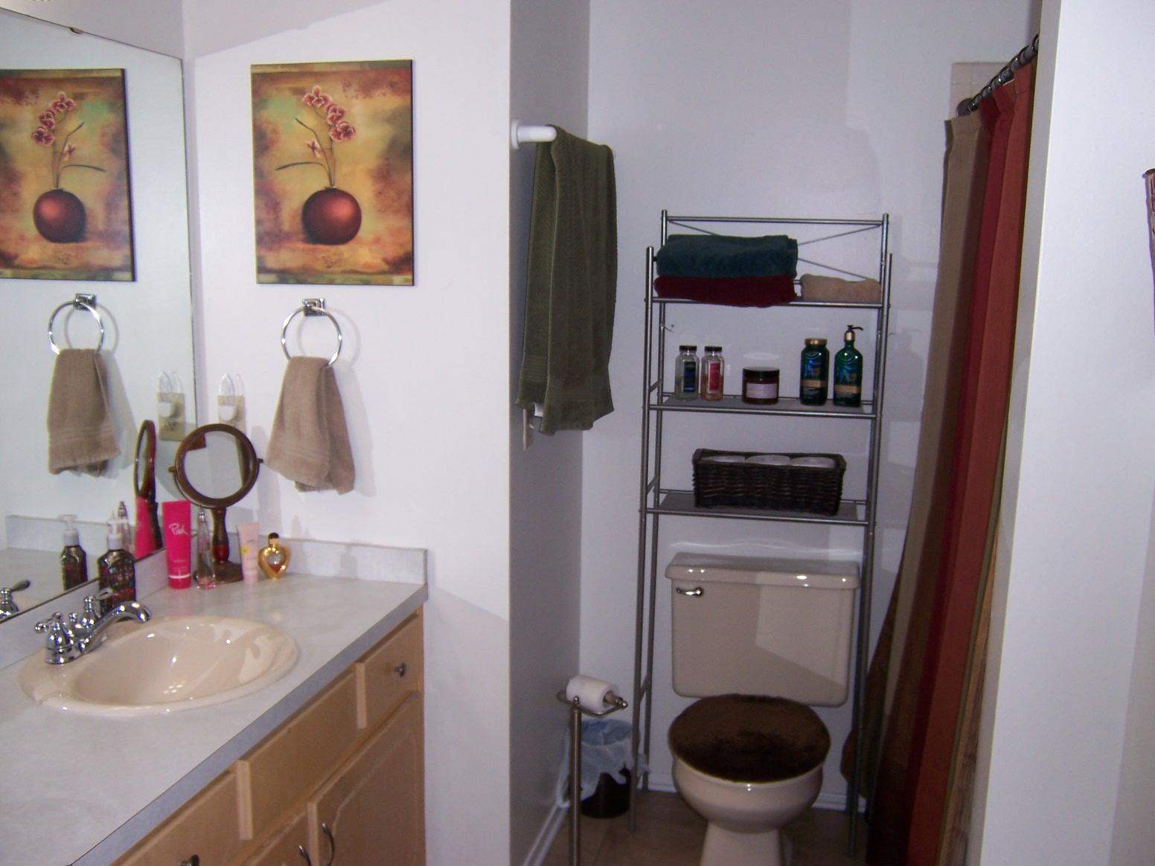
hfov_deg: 55.4
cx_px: 578
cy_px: 433
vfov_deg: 42.9
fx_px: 1101
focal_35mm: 33
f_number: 2.8
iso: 80
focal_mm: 5.5
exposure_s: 1/60
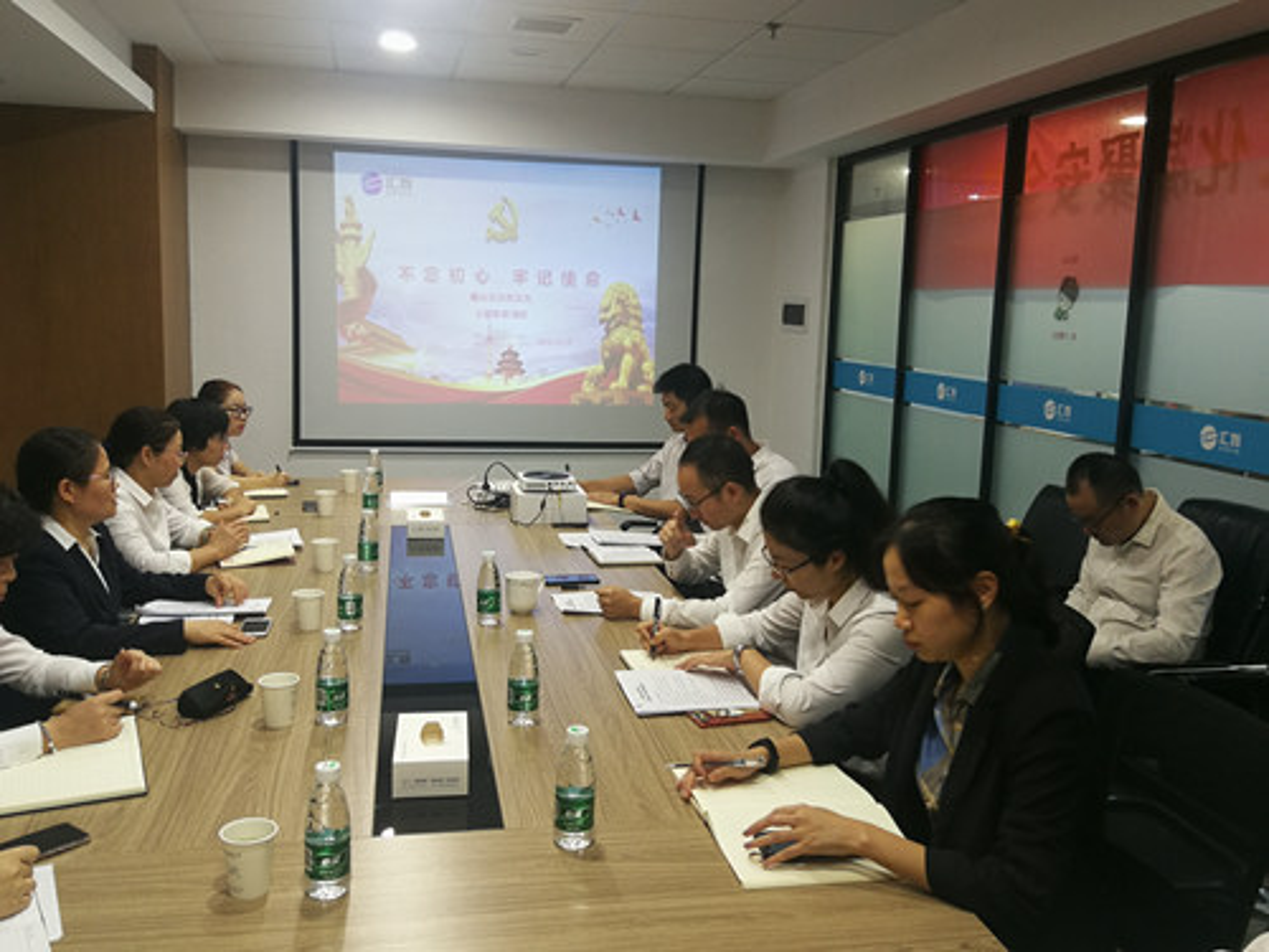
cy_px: 476
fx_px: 1100
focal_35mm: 30
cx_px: 634
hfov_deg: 60.0
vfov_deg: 46.8
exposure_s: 1/33.3
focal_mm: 3.95
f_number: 2.2
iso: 200
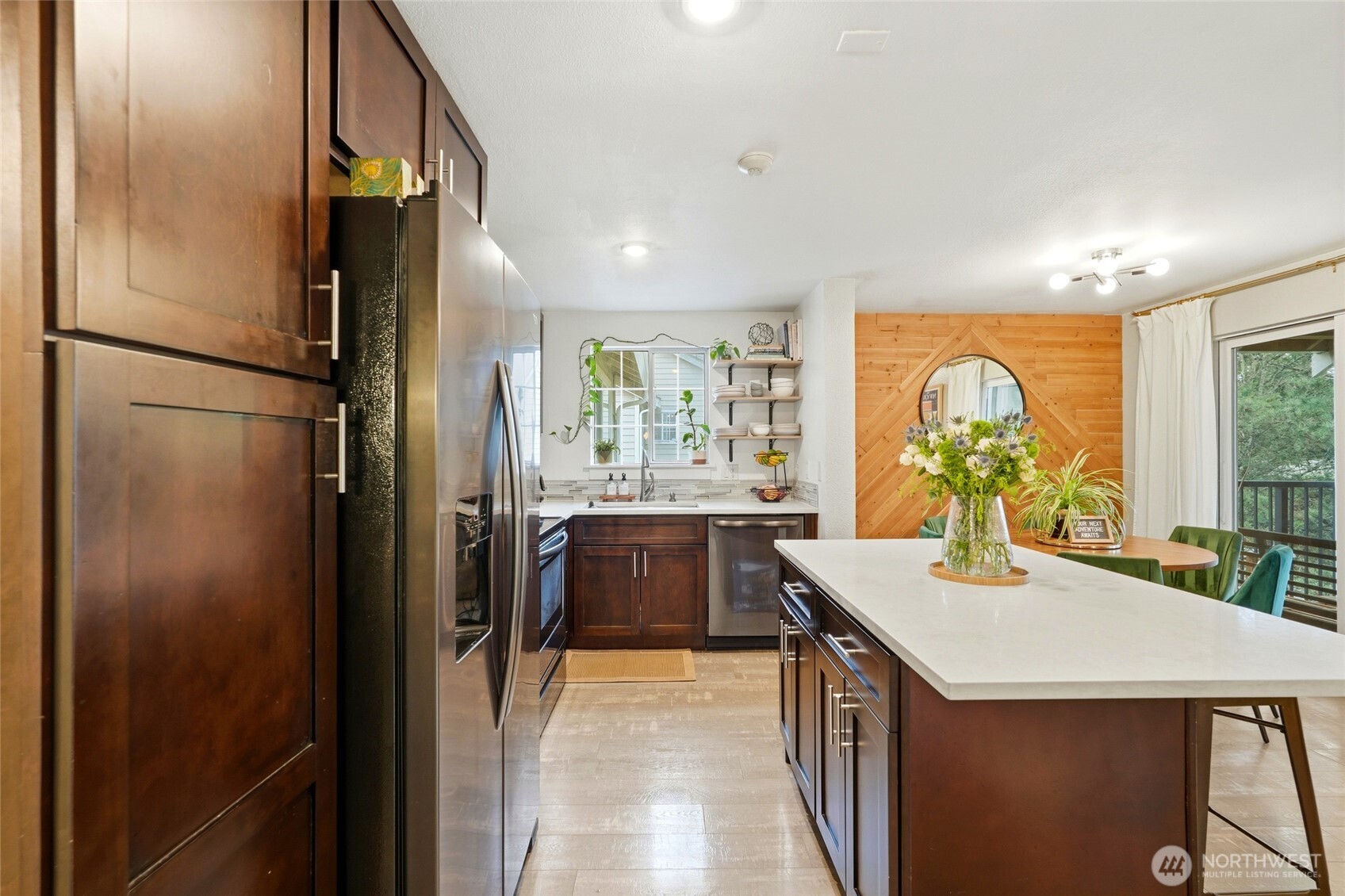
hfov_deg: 95.0
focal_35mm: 16
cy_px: 448
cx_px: 672
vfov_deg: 72.0
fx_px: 616
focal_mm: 16.5
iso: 400
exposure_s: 1/50
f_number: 9
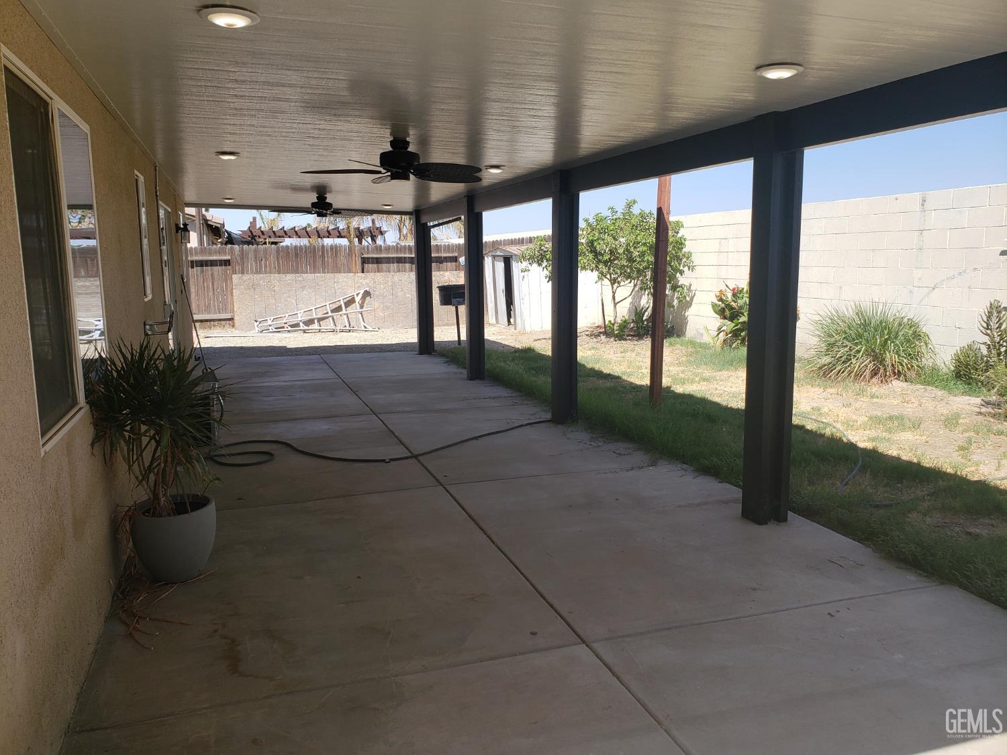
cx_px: 504
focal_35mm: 26
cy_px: 378
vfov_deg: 53.1
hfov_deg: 67.3
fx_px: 756
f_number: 2.4
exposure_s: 1/932
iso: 50
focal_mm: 4.3
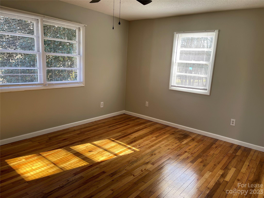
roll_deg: -3.2
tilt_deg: -12.5
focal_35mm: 26
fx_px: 198
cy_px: 99
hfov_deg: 67.3
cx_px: 132
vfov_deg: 53.1
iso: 40
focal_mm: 5.1
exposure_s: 1/121
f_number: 1.6
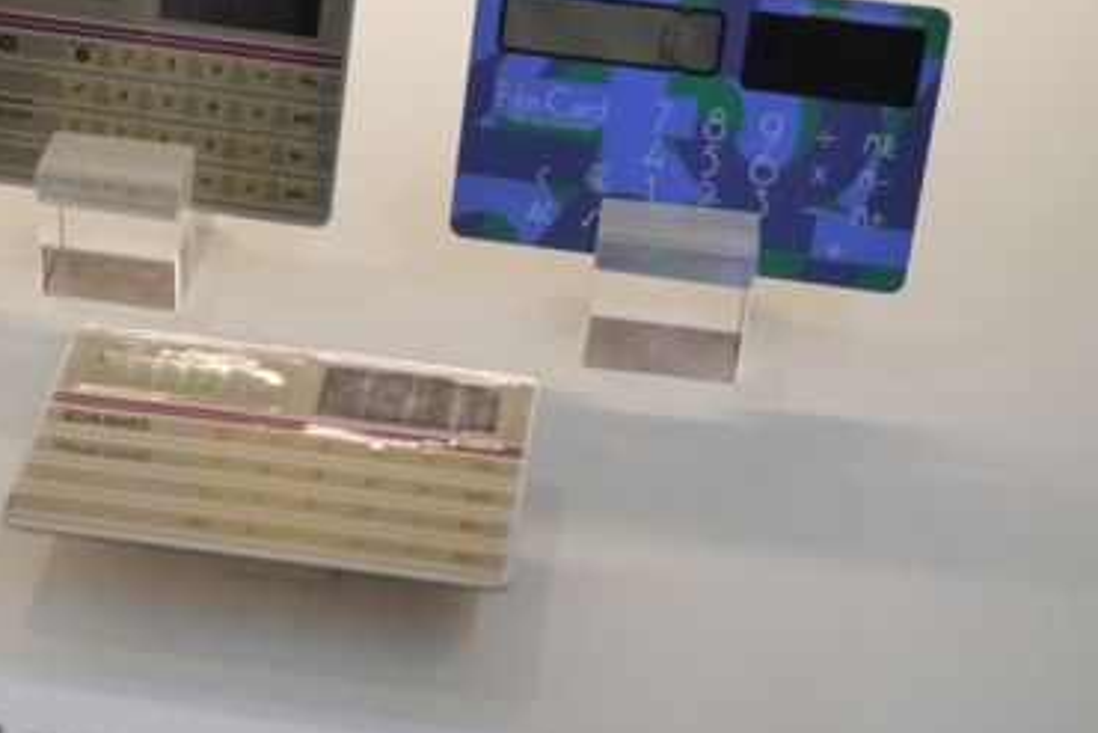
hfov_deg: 24.5
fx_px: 2471
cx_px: 151
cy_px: 315
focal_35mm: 81
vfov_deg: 16.9
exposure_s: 1/1300
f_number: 2.2
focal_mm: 20
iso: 1600
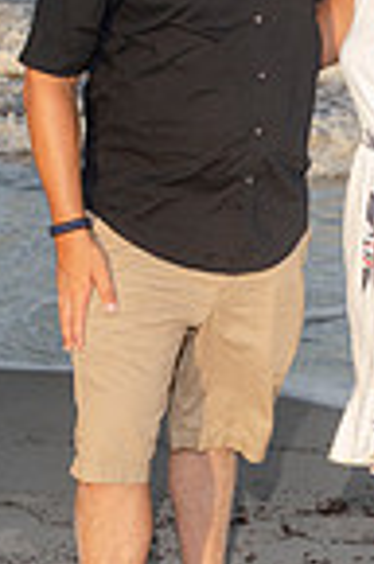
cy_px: 338
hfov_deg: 10.0
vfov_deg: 15.2
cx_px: 362
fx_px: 2114
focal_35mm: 135
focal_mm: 29
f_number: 7.1
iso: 100
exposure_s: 1/250
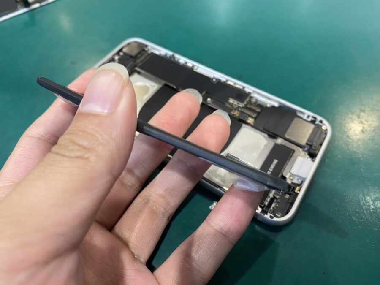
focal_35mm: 25
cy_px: 142
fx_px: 274
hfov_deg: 69.4
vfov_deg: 54.9
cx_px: 190
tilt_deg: -55.0
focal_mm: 4.25
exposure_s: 1/50
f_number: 1.8
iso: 100
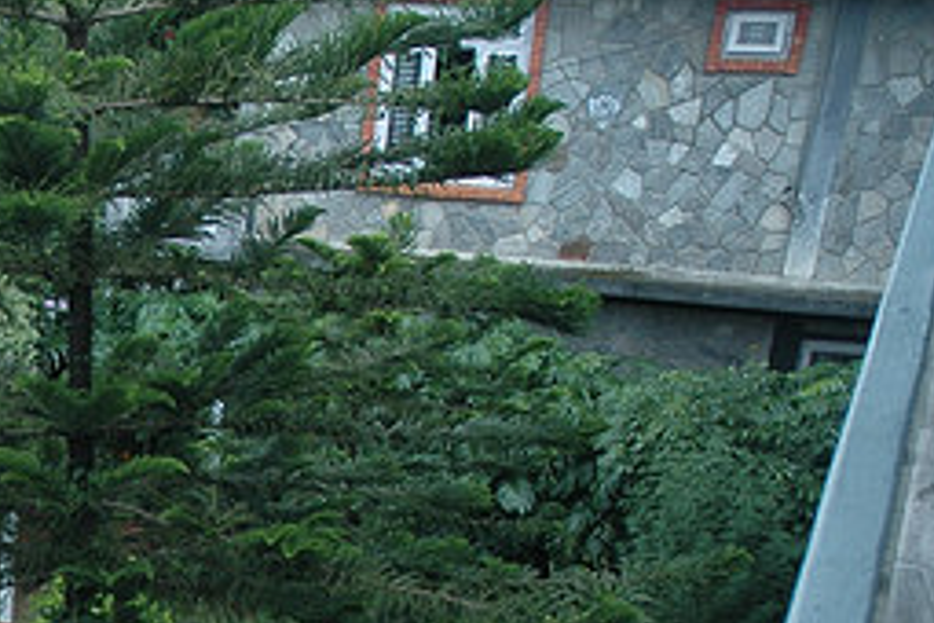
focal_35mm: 74
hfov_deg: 23.8
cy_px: 808
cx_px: -300
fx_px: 1920
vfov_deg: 17.3
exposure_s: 1/60
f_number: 3.5
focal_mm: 18
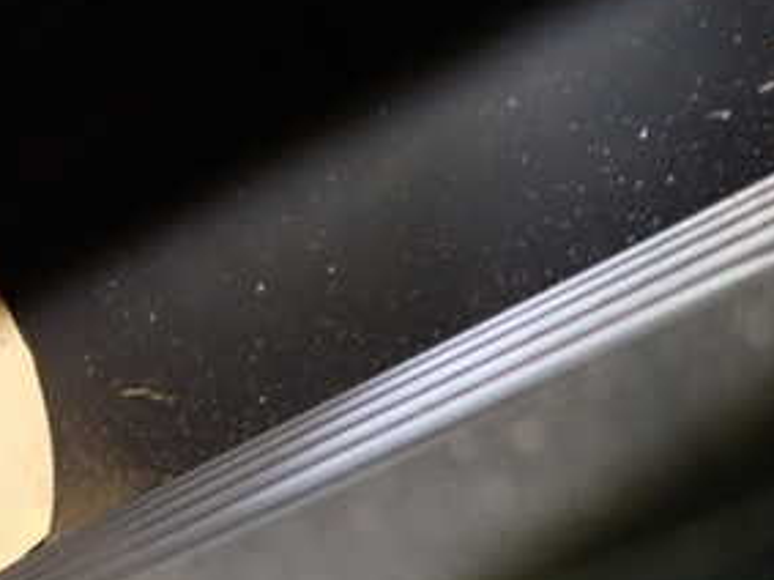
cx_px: -36
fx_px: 1185
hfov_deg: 32.6
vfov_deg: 27.5
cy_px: 315
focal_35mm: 53
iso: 800
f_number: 2
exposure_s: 1/25
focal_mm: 4.5
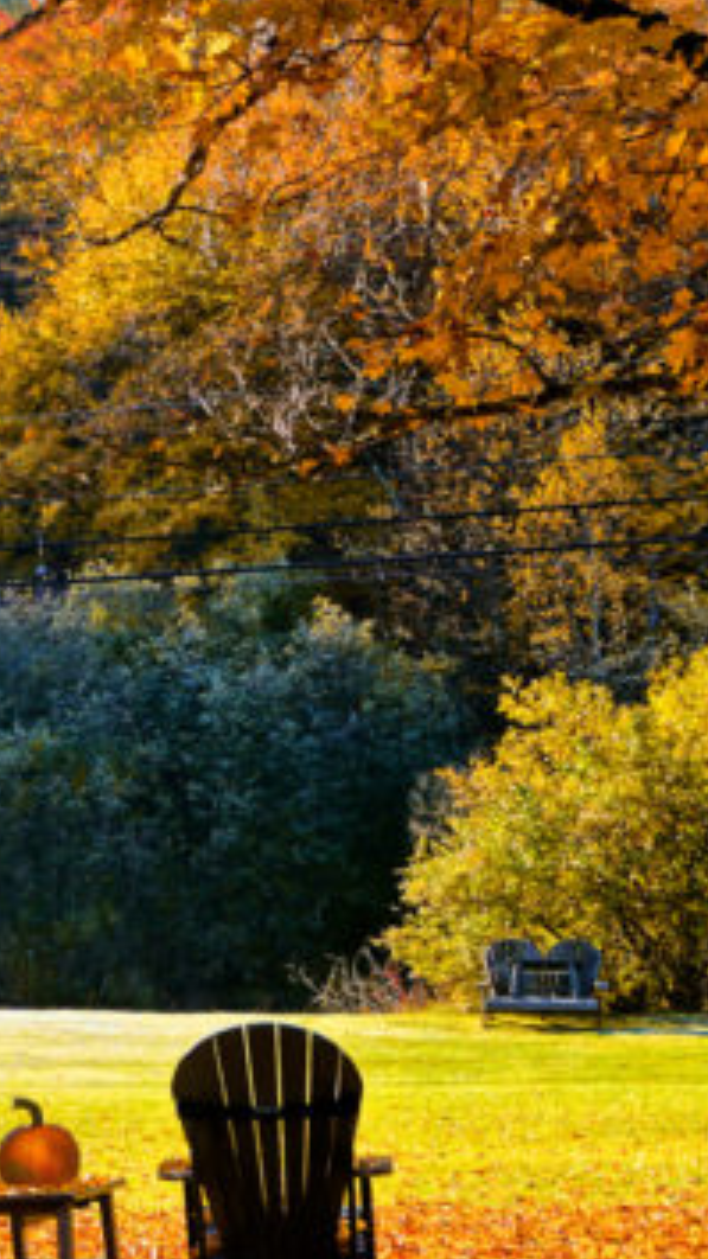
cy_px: 599
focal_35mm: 80
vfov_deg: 26.5
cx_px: -754
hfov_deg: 12.9
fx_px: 2671
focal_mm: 18
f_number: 6.3
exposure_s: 1/200
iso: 100
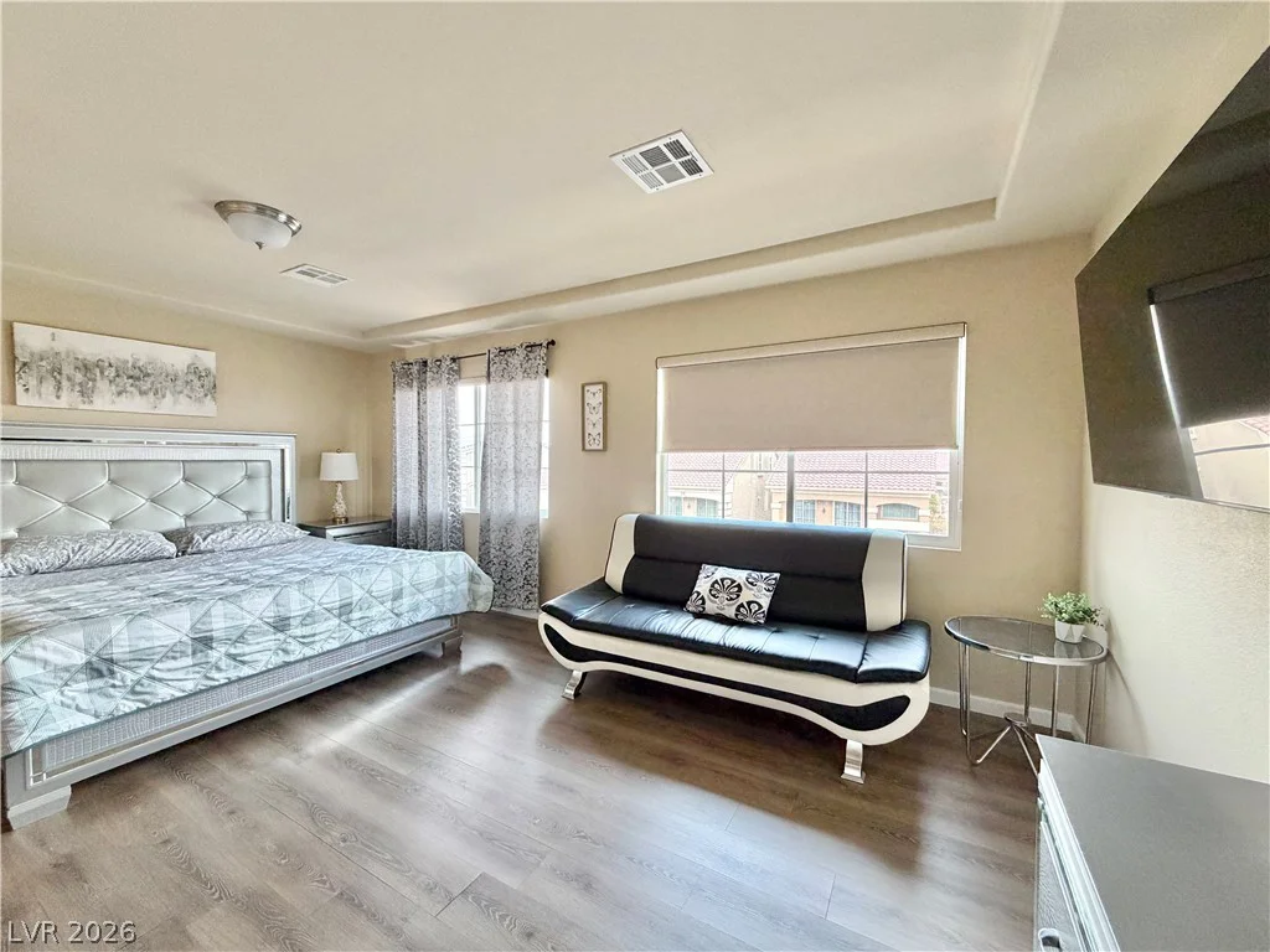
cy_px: 476
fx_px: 514
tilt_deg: -2.0
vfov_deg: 85.7
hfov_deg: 102.1
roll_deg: -0.9
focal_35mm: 14
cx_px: 635
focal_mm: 2.22
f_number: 2.2
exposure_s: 1/60
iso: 250
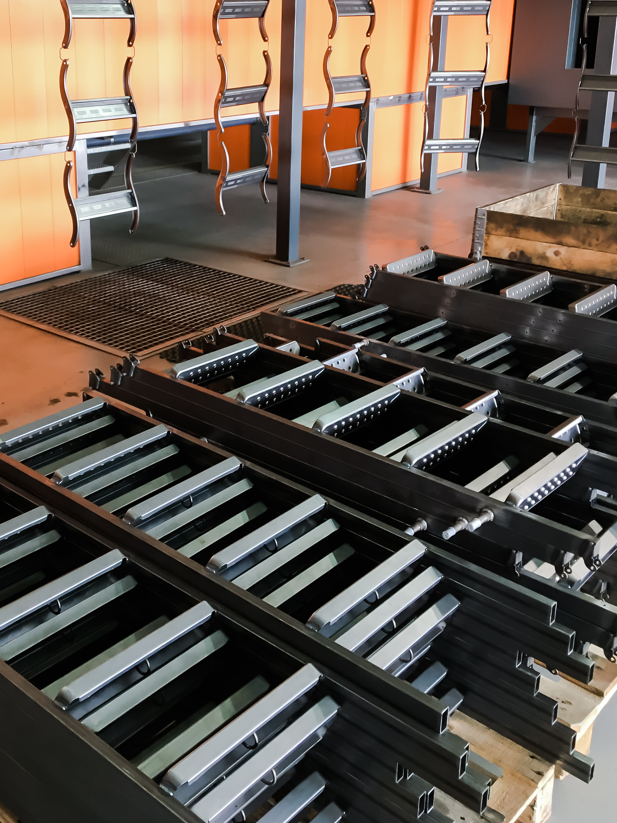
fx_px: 951
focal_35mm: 40
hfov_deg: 35.8
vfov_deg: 46.1
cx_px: 234
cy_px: 279
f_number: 2.2
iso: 80
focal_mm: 4.15
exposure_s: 1/35
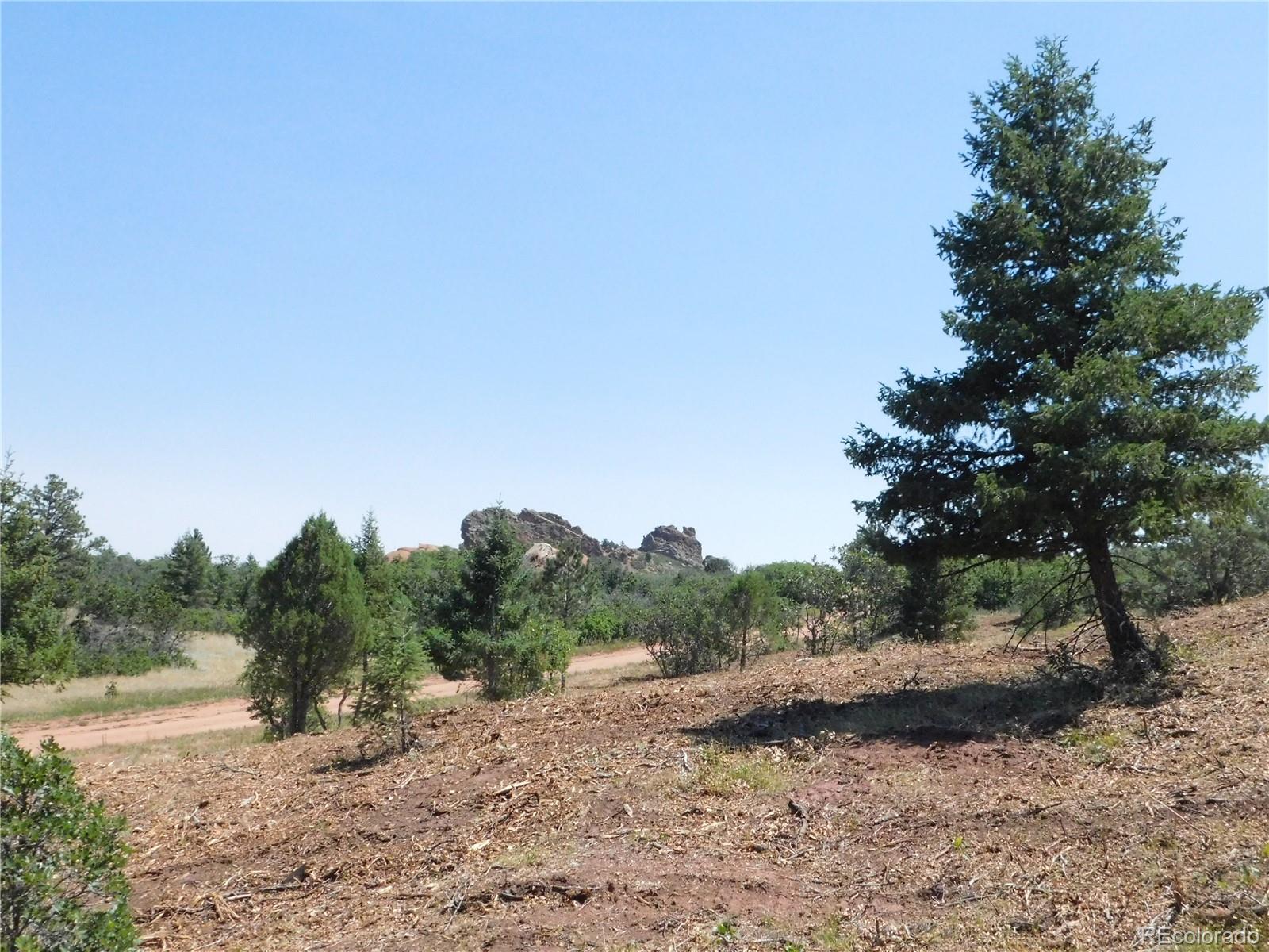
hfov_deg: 51.4
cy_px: 476
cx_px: 634
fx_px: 1320
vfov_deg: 39.7
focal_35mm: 36
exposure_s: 1/1500
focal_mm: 6.3
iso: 800
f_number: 7
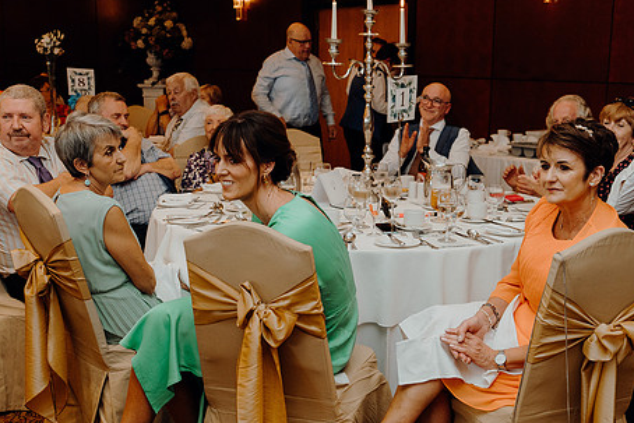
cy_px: 249
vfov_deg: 29.2
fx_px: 810
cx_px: 390
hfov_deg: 42.5
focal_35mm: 46
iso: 1250
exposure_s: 1/200
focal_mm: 24
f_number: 2.8
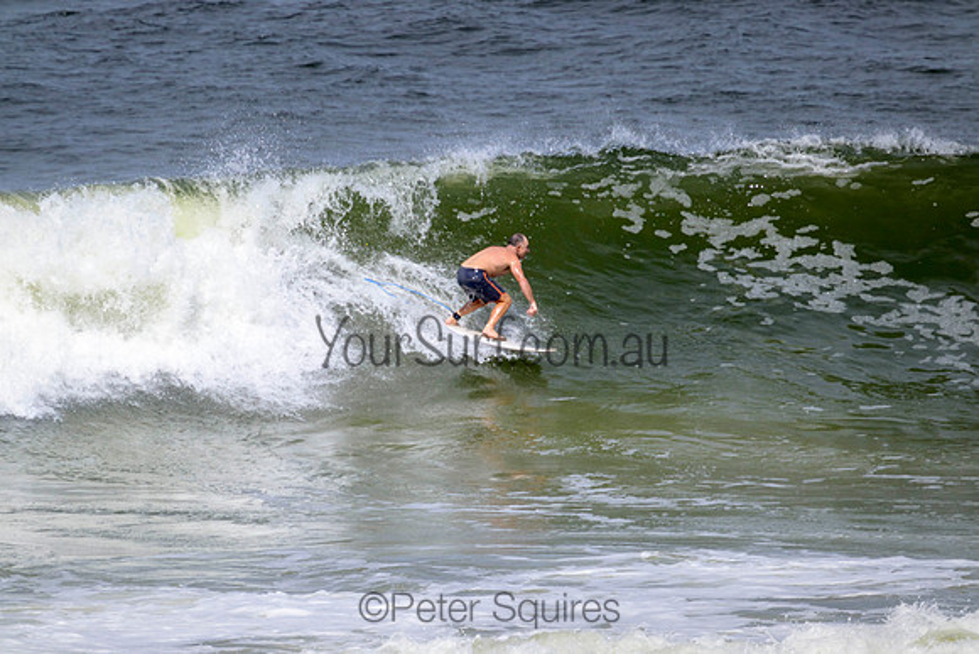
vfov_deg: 1.7
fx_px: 21760
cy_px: 327
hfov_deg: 2.6
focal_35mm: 800
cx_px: 490
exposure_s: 1/2000
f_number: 11
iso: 640
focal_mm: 800
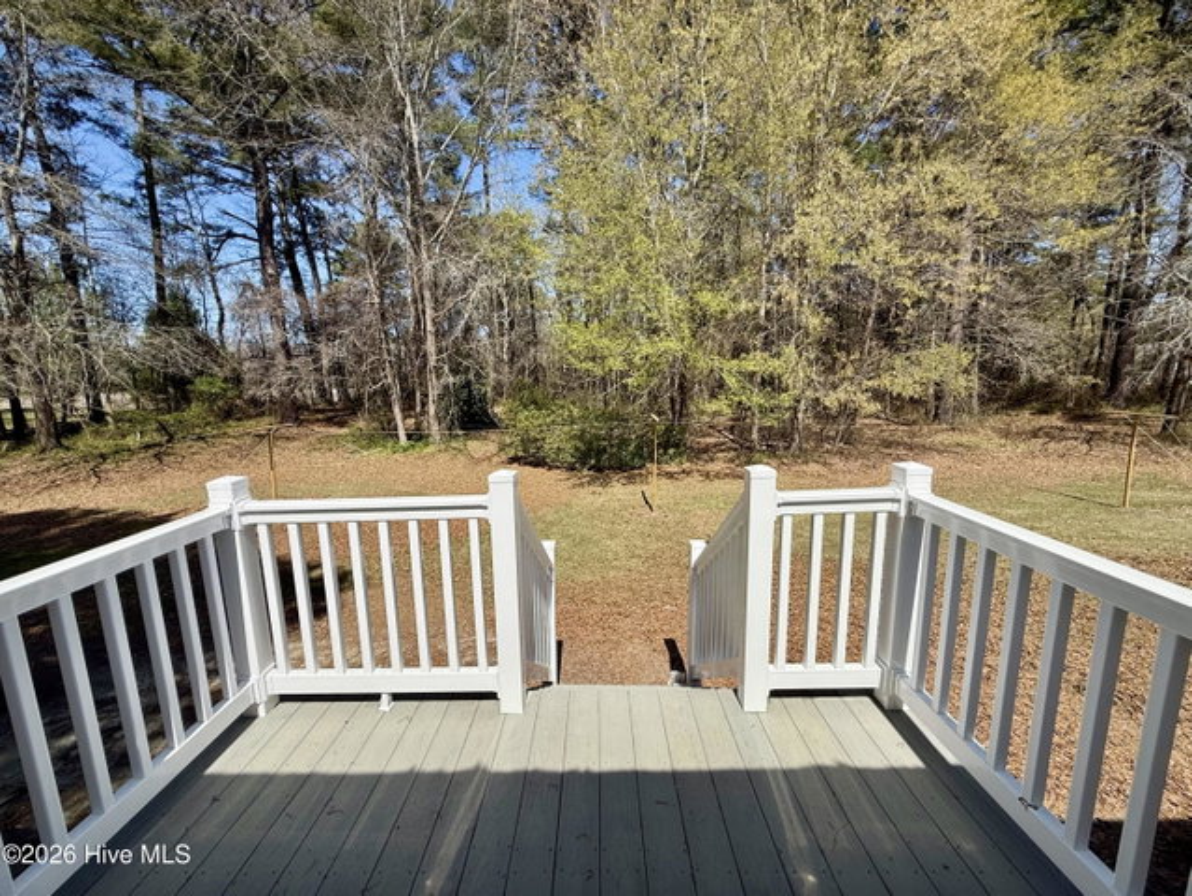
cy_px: 448
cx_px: 596
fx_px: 482
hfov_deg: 102.0
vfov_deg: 85.7
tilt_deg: -8.4
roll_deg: +0.9
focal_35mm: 14
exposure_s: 1/2237
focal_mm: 2.22
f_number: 2.2
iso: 50
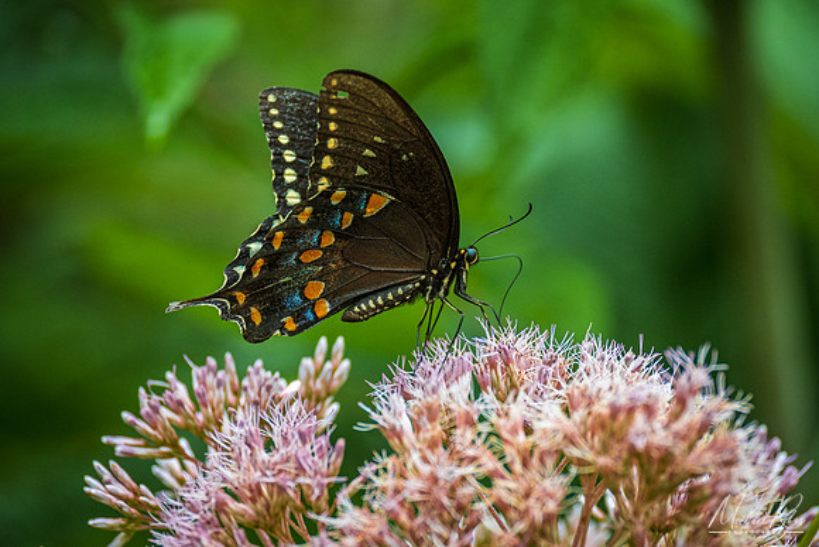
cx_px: 459
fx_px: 7663
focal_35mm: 337
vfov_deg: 4.1
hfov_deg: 6.1
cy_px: 274
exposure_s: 1/320
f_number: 6.3
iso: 800
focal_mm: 200
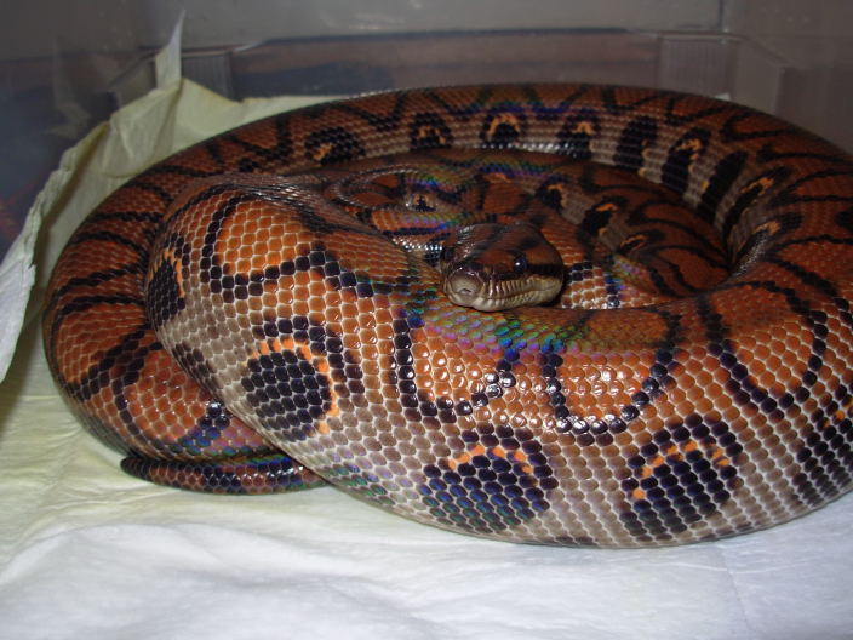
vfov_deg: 37.7
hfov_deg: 49.0
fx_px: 936
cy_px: 320
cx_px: 426
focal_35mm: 38
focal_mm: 6.3
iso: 50
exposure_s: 1/32
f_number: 2.9
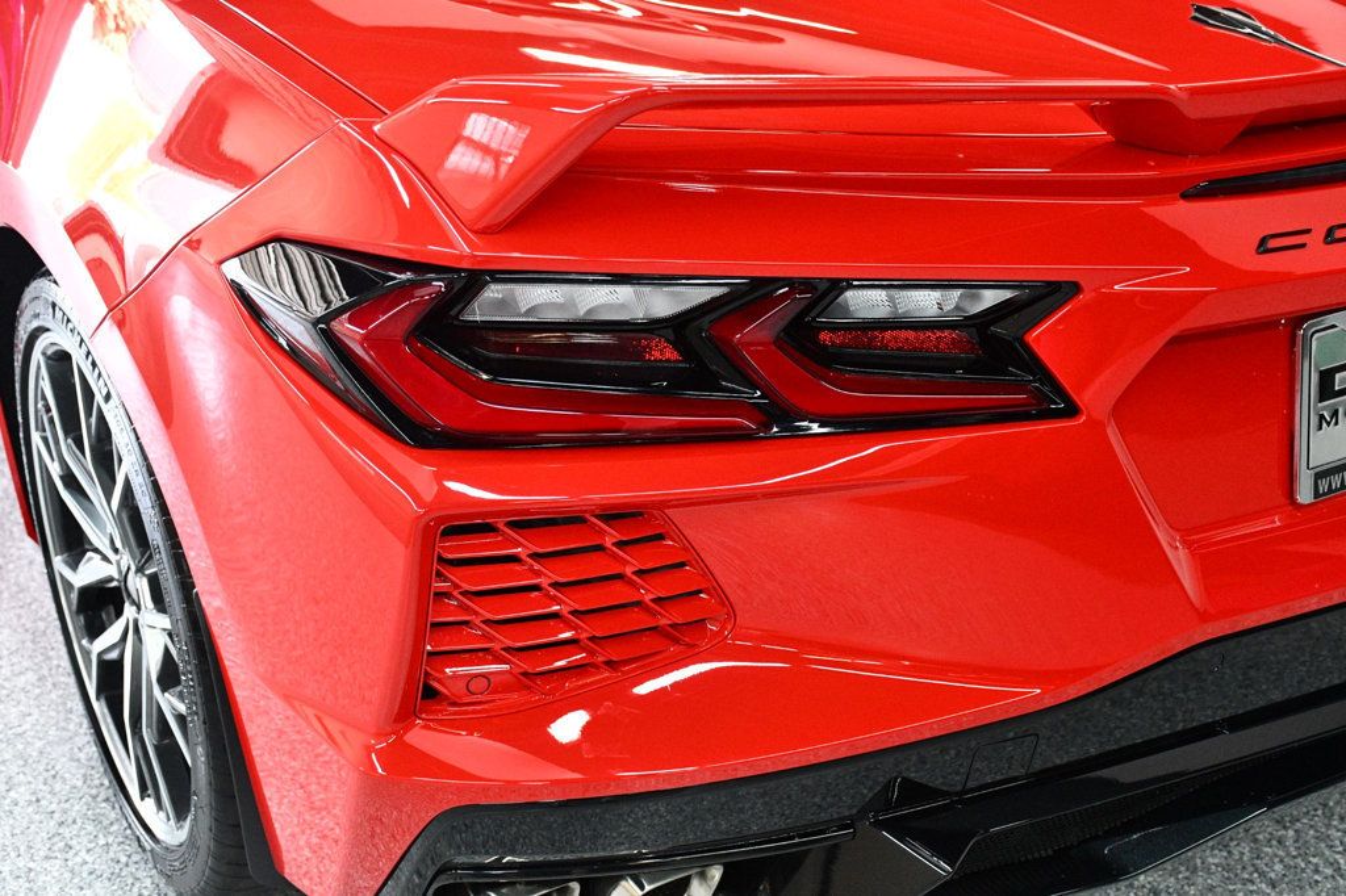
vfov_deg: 26.5
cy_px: 448
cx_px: 673
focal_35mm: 51
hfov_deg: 38.9
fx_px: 1906
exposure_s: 1/100
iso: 3200
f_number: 4.2
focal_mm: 34
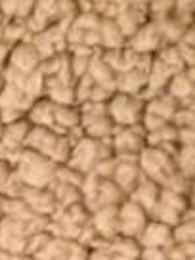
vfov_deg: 9.4
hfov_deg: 8.2
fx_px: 1329
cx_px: 323
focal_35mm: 177
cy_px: -452
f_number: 1.78
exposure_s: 1/50
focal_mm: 6.76
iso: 160
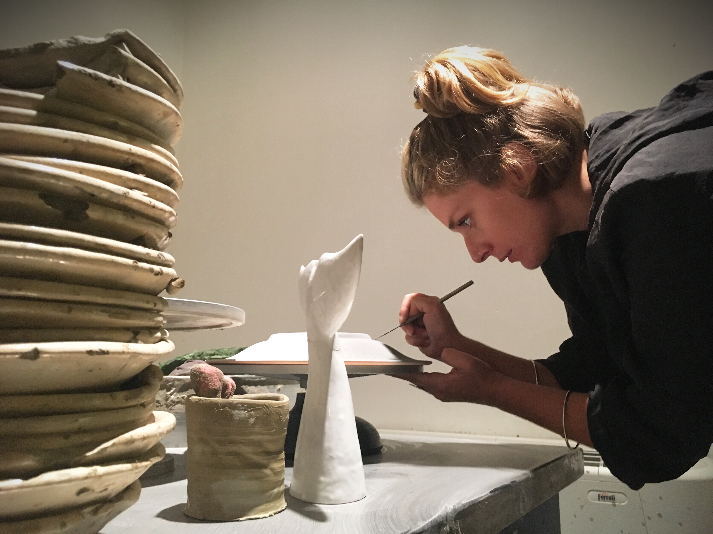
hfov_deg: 61.7
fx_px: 597
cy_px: 267
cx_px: 356
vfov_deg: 48.2
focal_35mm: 29
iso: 200
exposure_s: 1/20
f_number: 2.2
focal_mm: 4.15
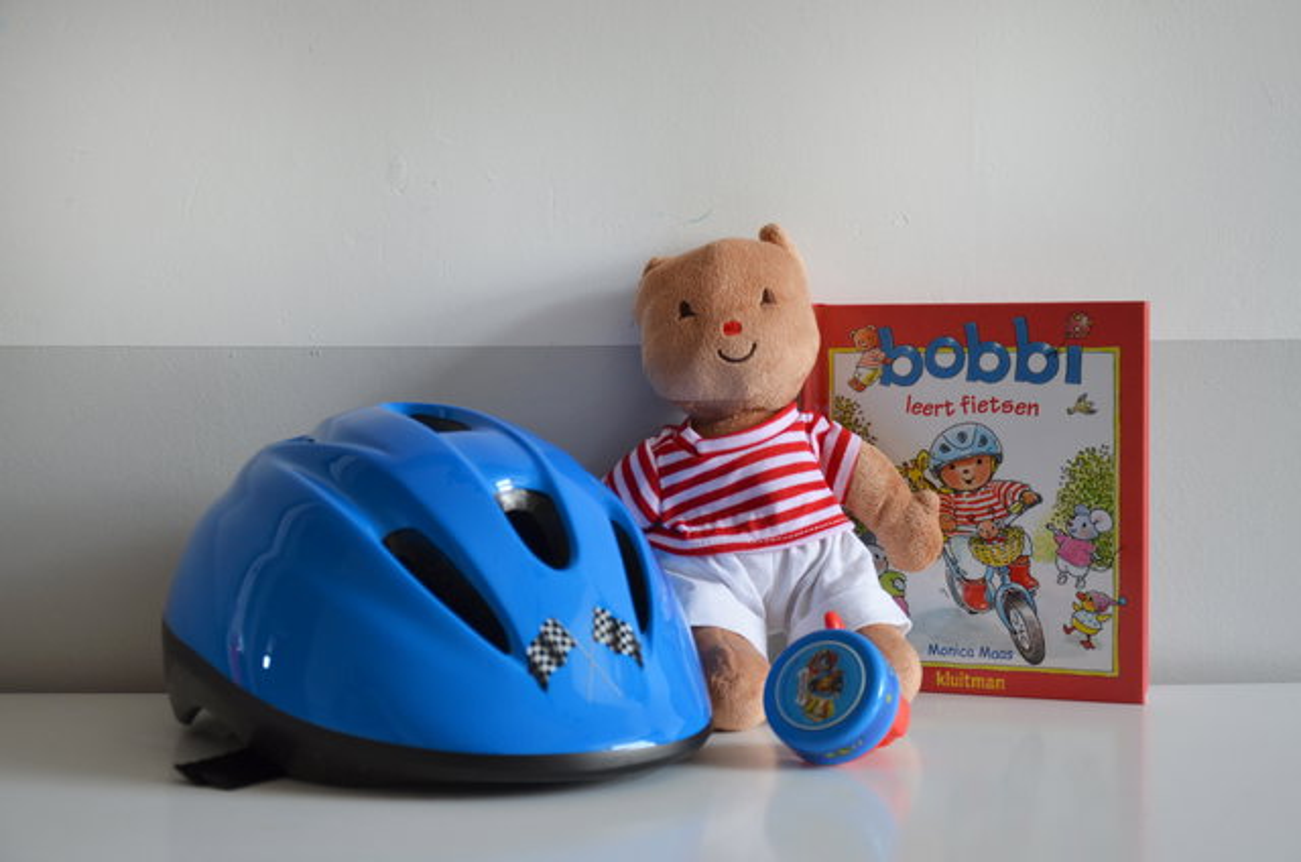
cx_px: 650
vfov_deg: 23.7
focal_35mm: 57
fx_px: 2056
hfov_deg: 35.1
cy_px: 431
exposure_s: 1/60
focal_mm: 38
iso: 560
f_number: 4.5
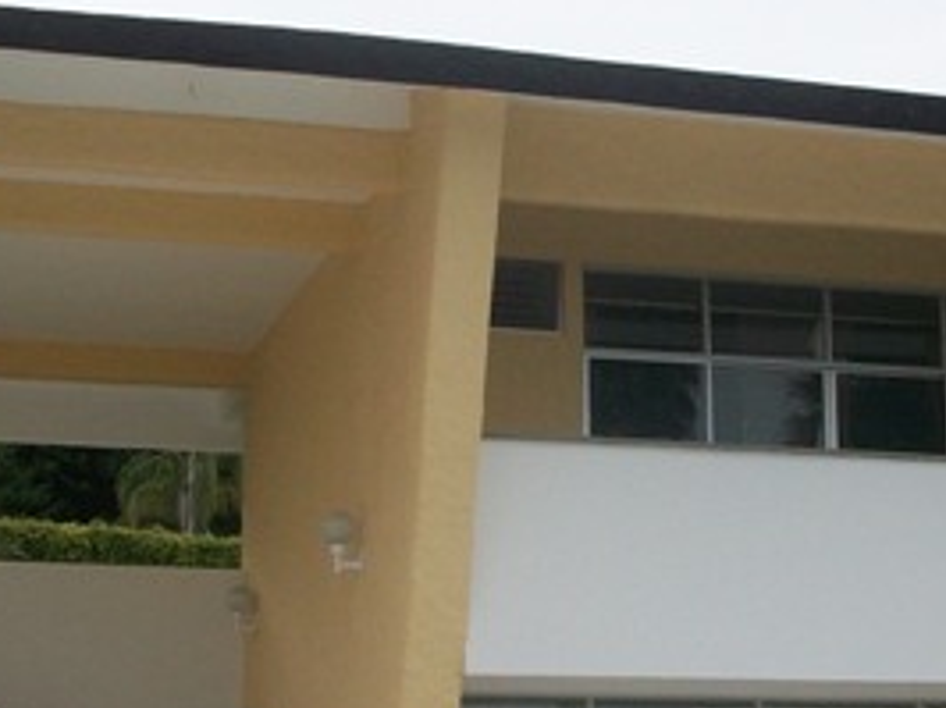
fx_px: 2102
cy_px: 413
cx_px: 519
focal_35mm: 77
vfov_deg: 19.1
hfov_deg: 25.3
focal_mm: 5.7
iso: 106
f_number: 2.9
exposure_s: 1/500
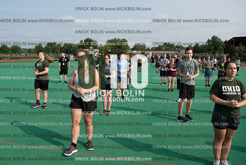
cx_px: 113
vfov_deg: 46.4
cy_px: 78
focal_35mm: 28
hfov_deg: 65.3
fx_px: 191
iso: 125
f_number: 5.6
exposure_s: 1/640
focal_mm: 24
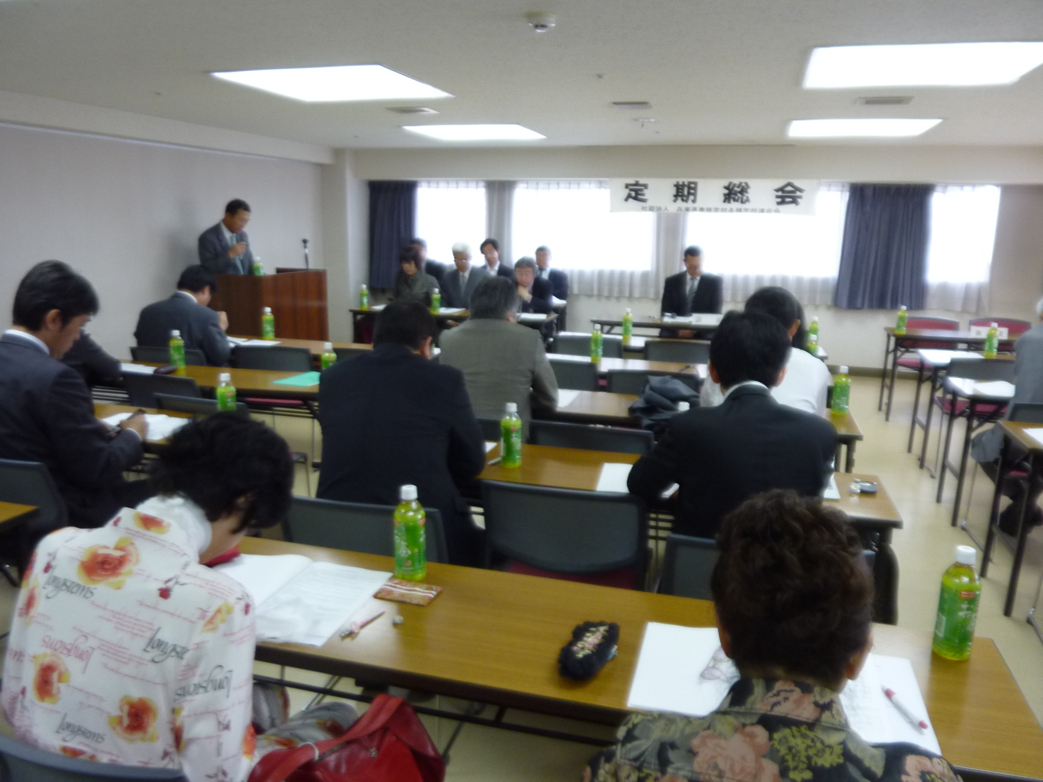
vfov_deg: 54.9
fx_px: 753
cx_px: 522
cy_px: 391
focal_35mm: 25
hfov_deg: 69.4
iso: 160
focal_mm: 4.1
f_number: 3.3
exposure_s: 1/30
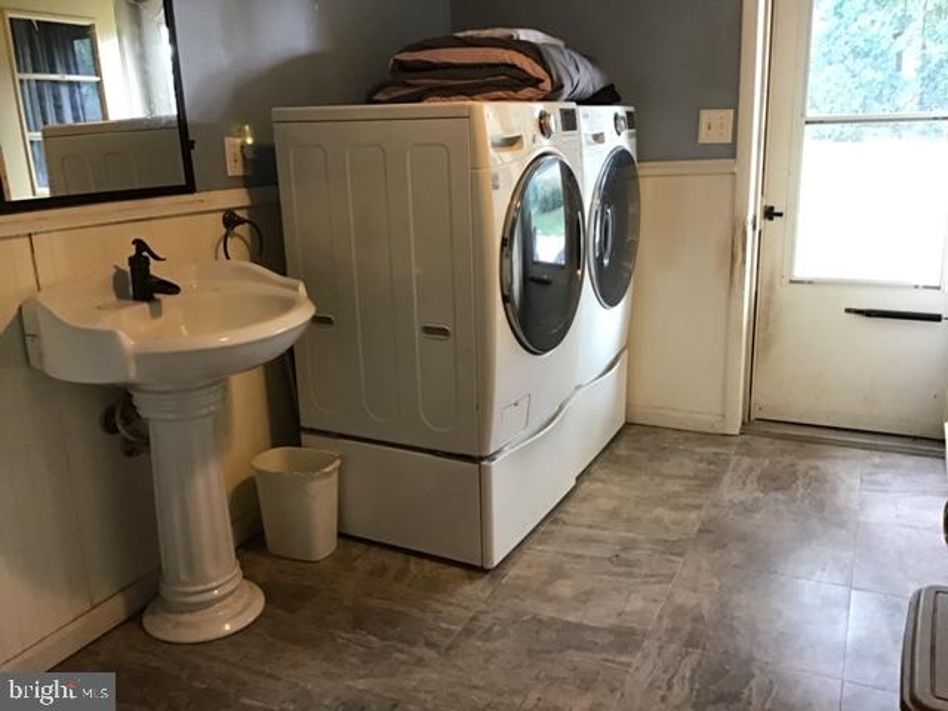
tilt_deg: -15.1
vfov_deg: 45.4
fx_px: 849
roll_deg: +2.3
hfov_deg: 58.4
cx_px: 474
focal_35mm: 31
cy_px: 356
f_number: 2.4
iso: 125
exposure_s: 1/30
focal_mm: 3.3
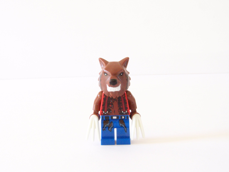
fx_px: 251
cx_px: 114
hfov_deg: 49.0
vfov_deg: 37.7
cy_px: 86
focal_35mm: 38
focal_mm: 6.3
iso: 400
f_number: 8
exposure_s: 1/10
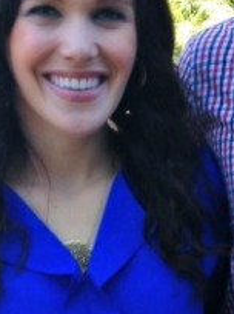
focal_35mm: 166
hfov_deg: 8.8
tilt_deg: -17.3
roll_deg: +0.3
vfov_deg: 11.6
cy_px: 416
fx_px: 1502
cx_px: 241
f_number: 2.4
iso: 50
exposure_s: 1/129
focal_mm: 4.12
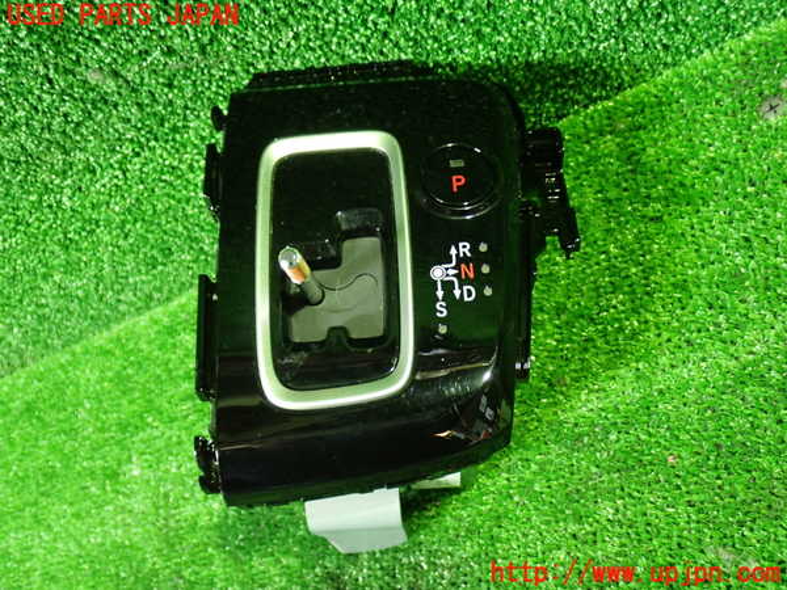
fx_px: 818
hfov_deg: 51.4
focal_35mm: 36
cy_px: 295
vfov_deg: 39.7
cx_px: 394
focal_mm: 6.37
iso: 800
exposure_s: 1/20
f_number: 2.5
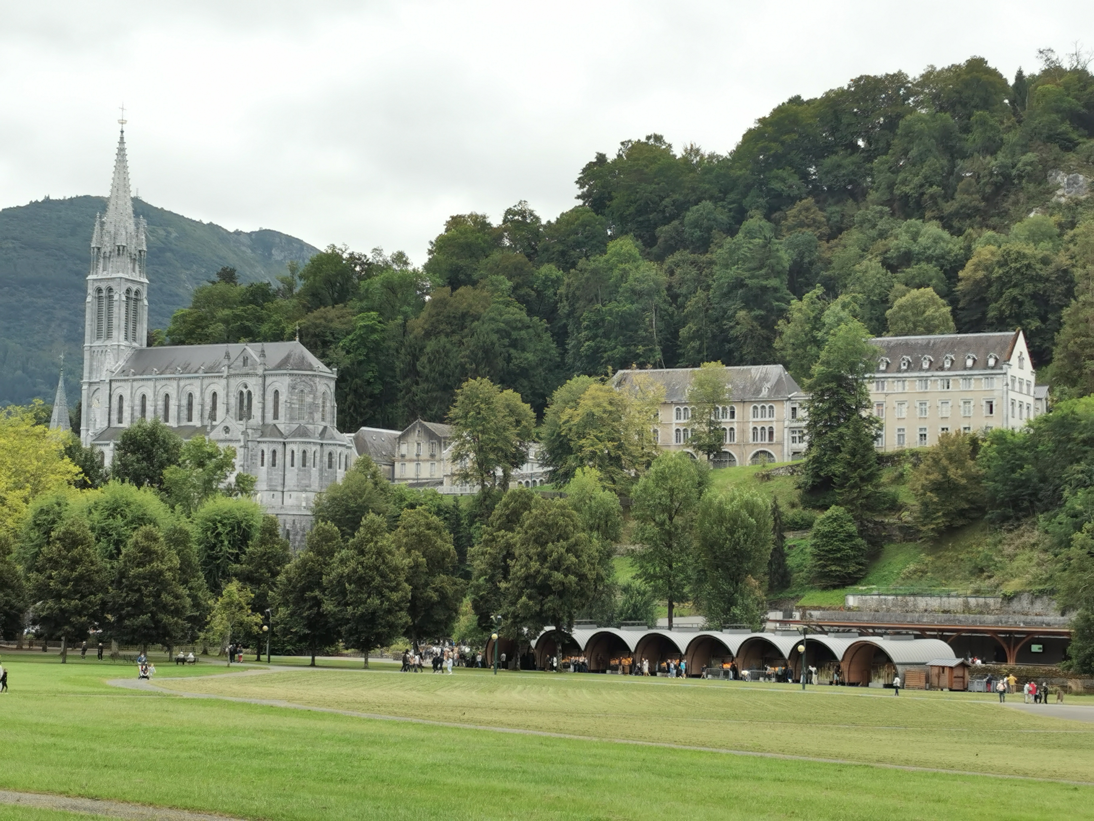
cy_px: 410
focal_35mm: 72
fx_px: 2275
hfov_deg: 27.0
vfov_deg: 20.4
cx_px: 547
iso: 50
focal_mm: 5.56
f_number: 1.6
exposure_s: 1/1145
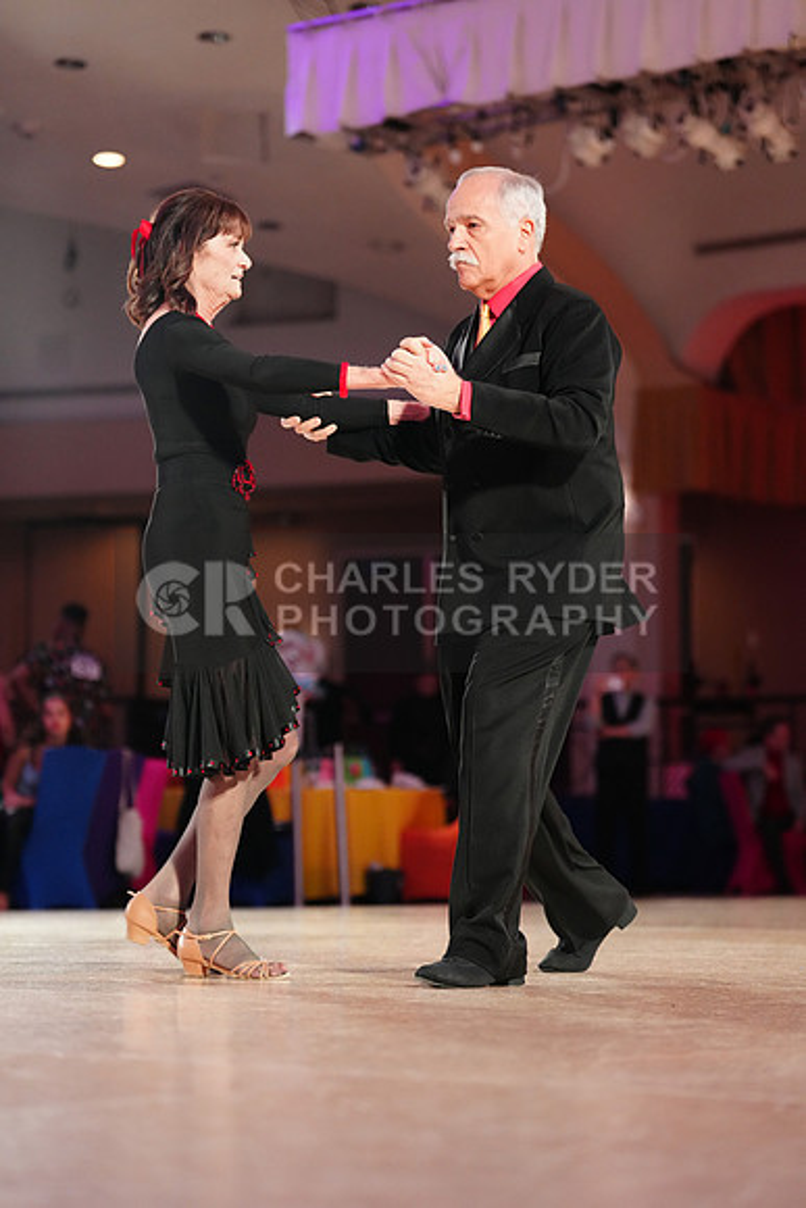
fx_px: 3188
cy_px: 604
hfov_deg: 14.4
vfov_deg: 21.5
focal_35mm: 95
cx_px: 403
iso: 4000
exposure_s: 1/500
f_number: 2.8
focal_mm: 95
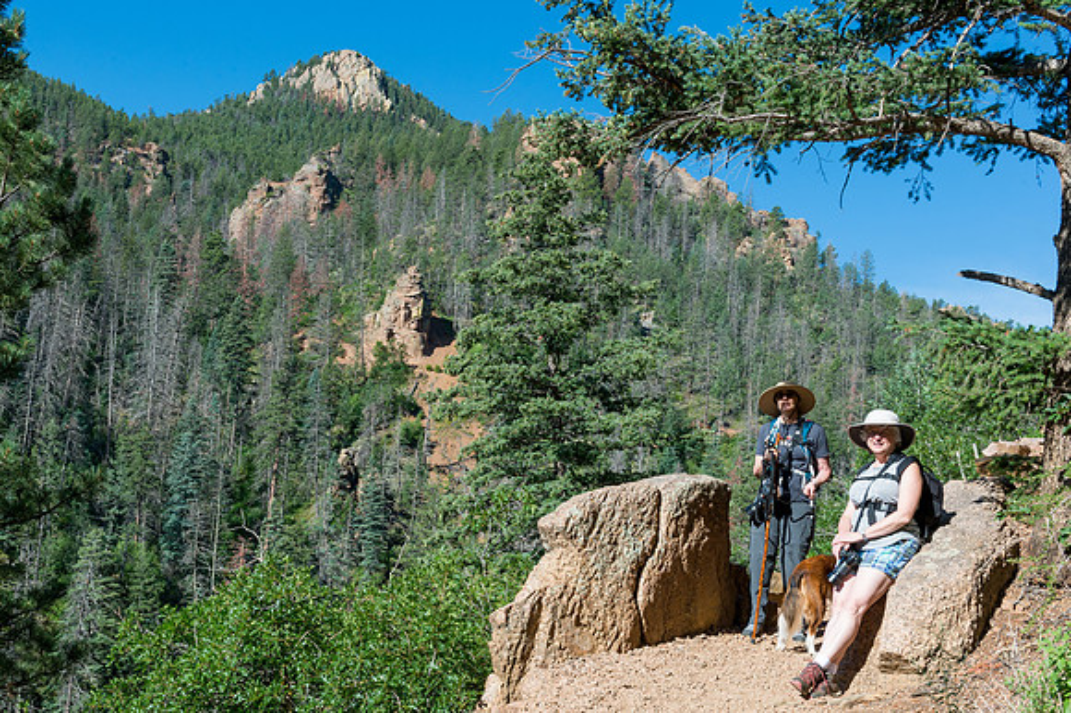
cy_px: 420
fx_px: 1260
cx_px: 442
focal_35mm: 42
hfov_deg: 45.9
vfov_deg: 31.5
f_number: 13
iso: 280
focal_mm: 36
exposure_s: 1/200
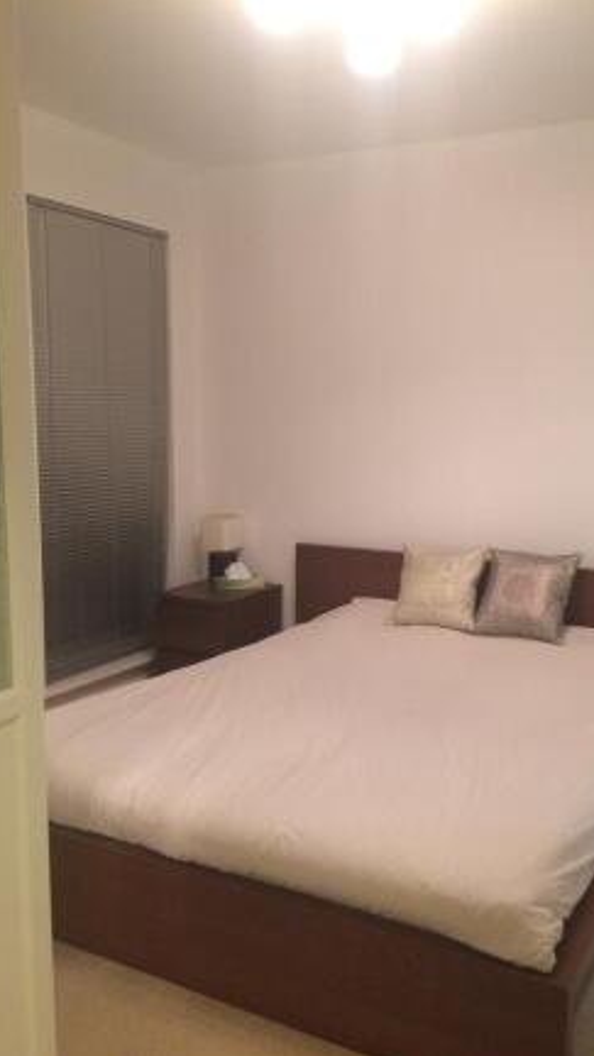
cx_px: 391
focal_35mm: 32
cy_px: 529
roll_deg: +0.6
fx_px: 896
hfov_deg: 36.3
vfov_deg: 61.0
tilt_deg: -8.8
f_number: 2.2
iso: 250
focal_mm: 4.15
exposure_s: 1/33
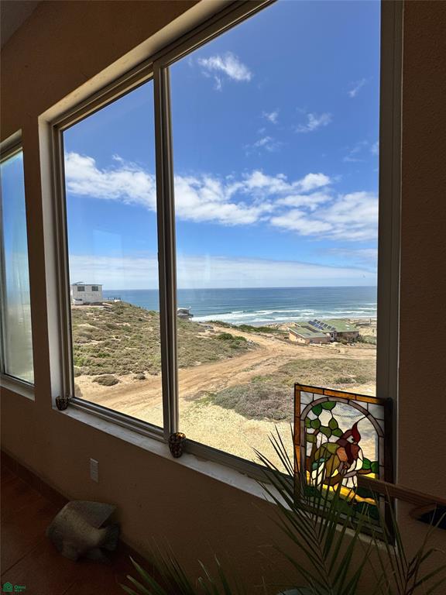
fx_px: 241
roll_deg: +0.5
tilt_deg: -2.0
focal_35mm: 14
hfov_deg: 85.7
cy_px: 298
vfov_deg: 102.1
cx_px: 223
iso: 50
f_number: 2.2
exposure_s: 1/1976
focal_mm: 2.22
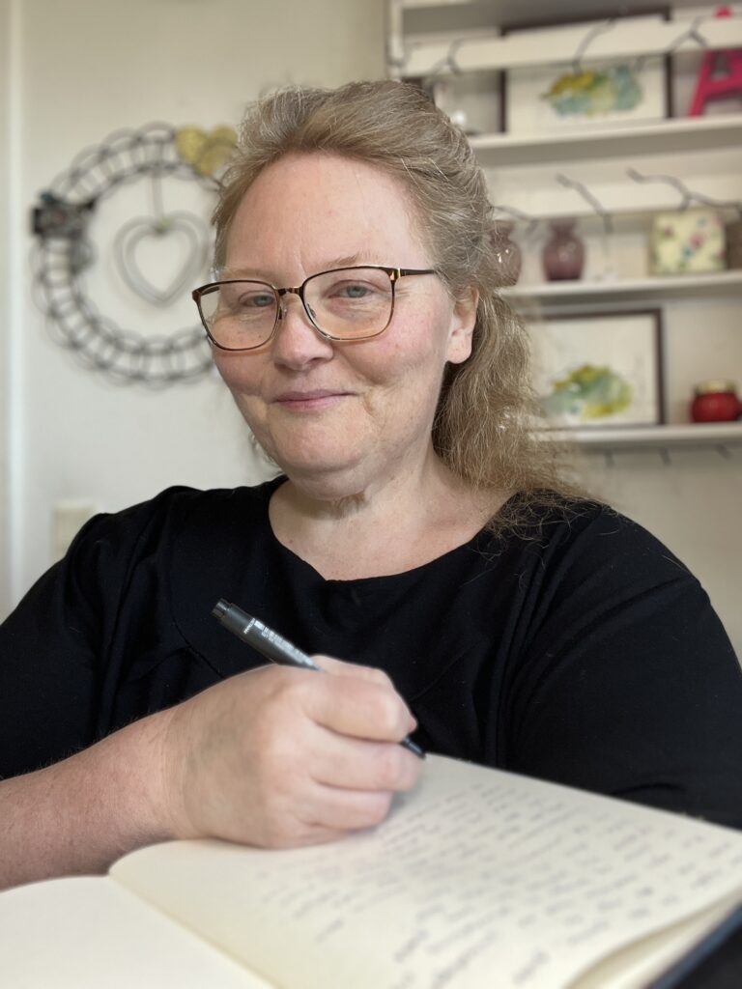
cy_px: 494
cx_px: 371
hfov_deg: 46.8
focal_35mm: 30
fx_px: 857
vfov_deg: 60.0
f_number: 2.2
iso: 80
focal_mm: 2.71
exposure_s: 1/50
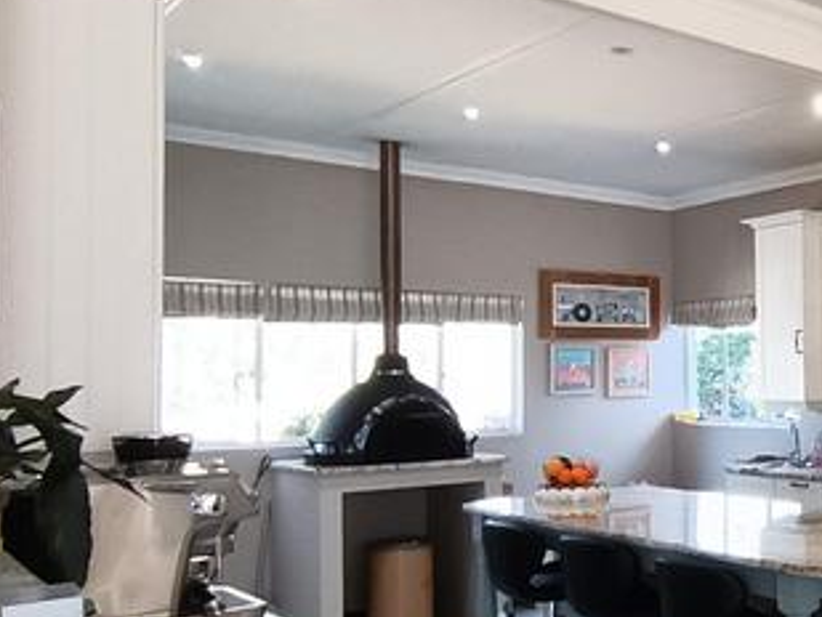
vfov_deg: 32.8
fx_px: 1045
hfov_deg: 35.2
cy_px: 375
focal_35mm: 44
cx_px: 952
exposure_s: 1/50
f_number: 2.2
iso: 447
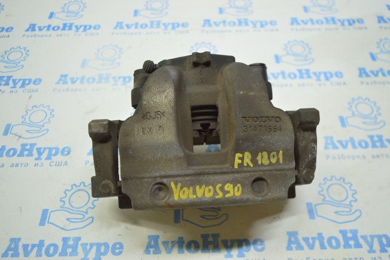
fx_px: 357
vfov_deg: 39.9
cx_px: 195
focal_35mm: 33
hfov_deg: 57.3
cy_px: 130
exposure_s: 1/40
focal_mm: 22
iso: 400
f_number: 3.8
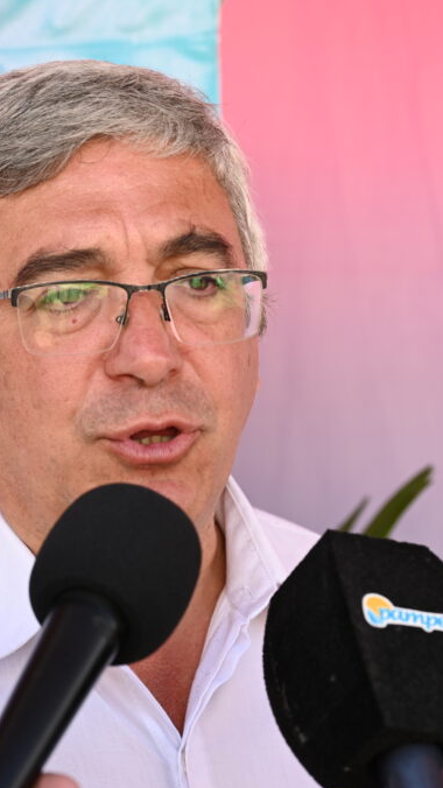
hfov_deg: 14.2
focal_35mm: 84
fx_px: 1755
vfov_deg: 25.3
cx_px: 45
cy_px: 396
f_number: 4.5
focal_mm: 53
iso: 200
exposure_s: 1/250
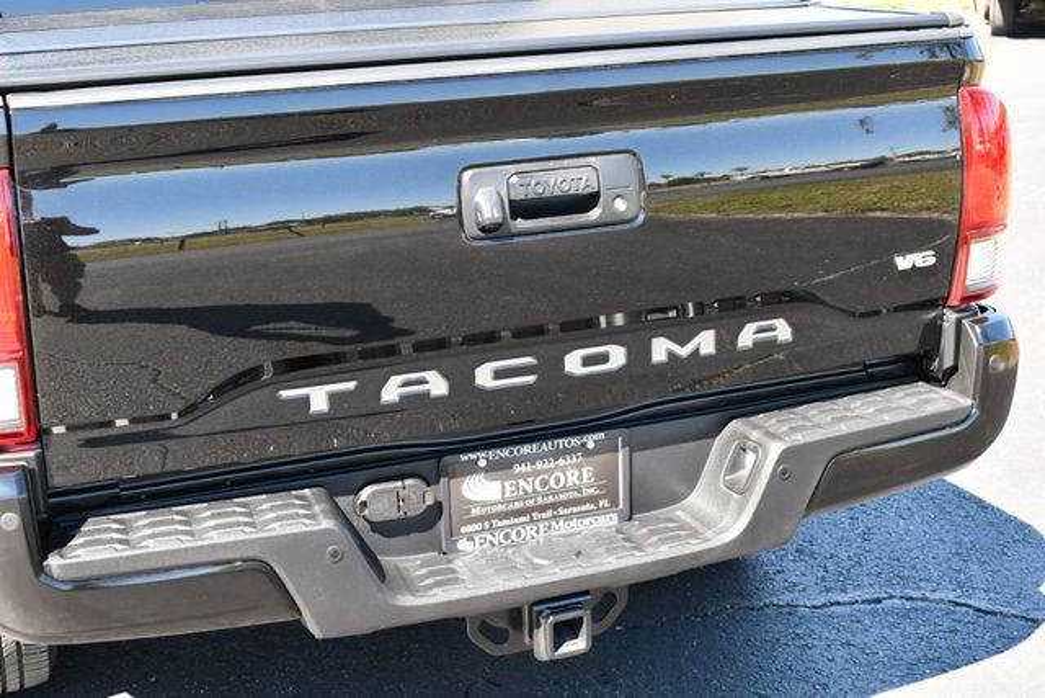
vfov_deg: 24.2
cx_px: 522
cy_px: 349
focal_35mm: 56
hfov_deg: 35.6
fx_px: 1626
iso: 400
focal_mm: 28
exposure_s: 1/250
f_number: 5.6
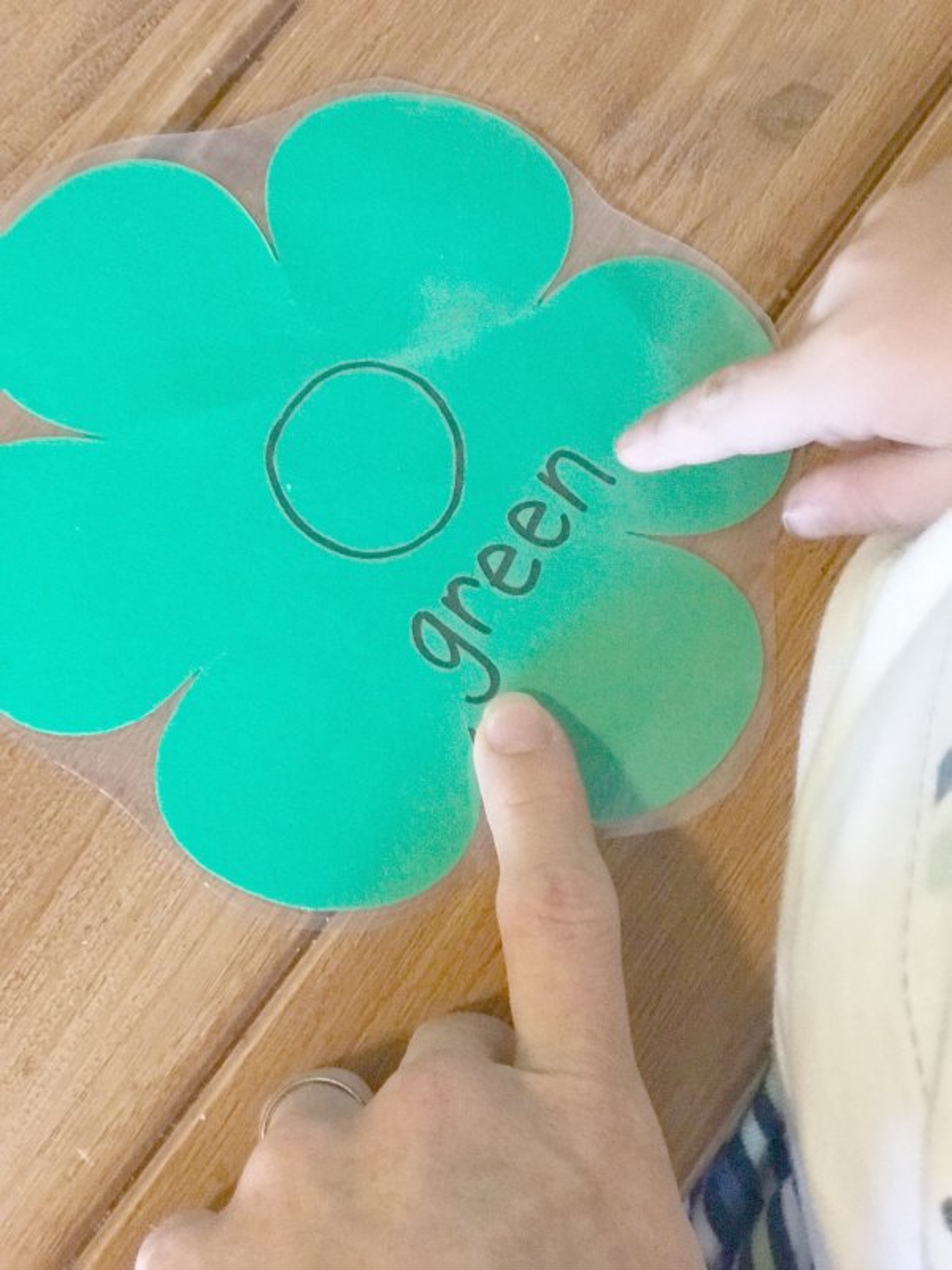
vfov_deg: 33.8
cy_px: 635
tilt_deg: -78.0
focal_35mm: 57
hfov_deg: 25.7
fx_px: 2090
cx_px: 476
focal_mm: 6.6
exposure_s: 1/60
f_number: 2.8
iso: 1250
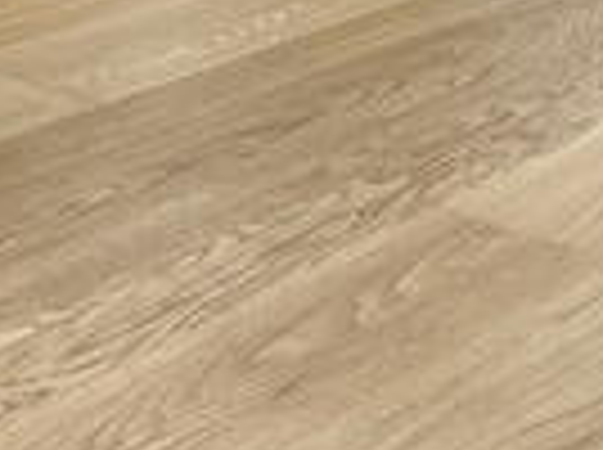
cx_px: 338
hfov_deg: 16.9
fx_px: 2034
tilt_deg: -5.7
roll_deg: -1.6
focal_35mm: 117
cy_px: -376
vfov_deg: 11.6
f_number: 1.8
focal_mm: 3
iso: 32
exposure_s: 1/120
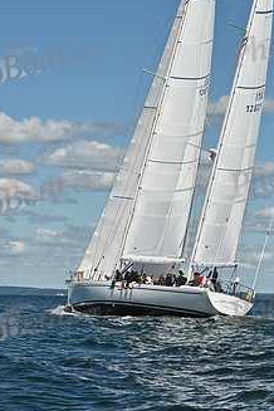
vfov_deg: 16.5
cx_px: 167
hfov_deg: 11.1
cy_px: 118
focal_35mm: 124
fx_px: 1416
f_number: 14
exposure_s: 1/800
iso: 320
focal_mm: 70
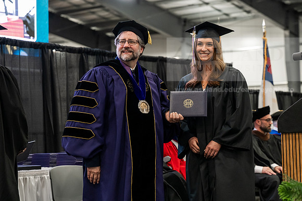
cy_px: 100
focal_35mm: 86
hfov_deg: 23.6
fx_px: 722
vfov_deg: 15.9
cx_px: 151
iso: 4000
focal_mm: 86
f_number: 4.5
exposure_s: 1/200
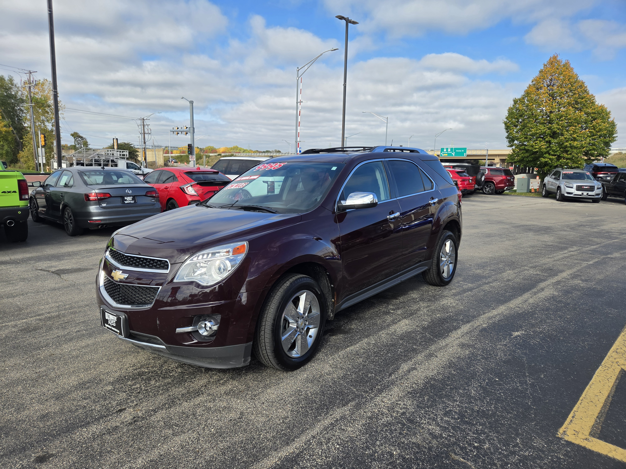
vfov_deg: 58.9
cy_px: 234
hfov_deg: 73.9
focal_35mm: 23
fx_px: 416
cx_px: 313
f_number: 1.8
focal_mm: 5.4
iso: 80
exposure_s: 1/3075
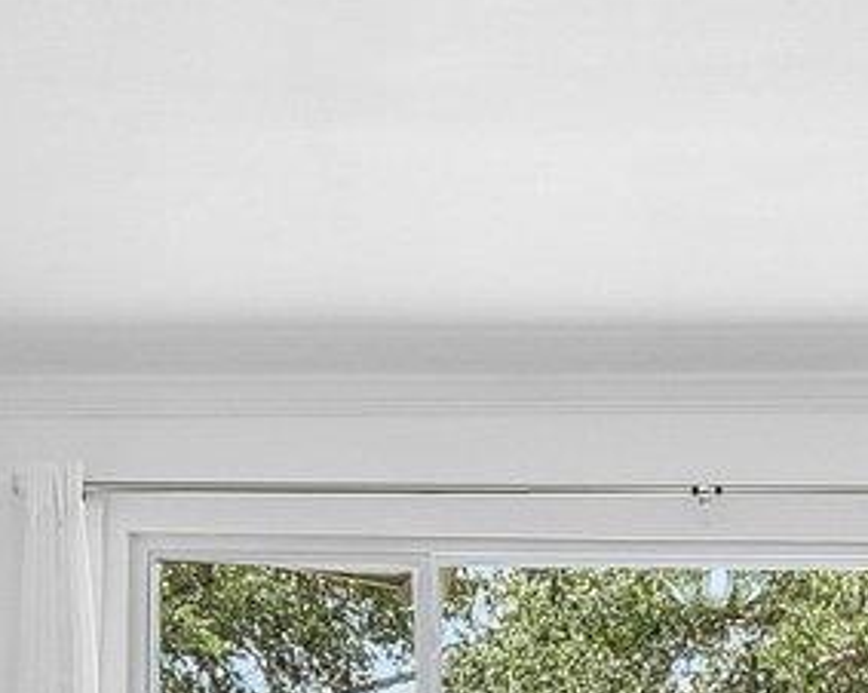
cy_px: 842
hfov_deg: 18.6
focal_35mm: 102
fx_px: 2619
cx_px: 755
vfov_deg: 14.6
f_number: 8
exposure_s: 1/30
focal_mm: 10
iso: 400
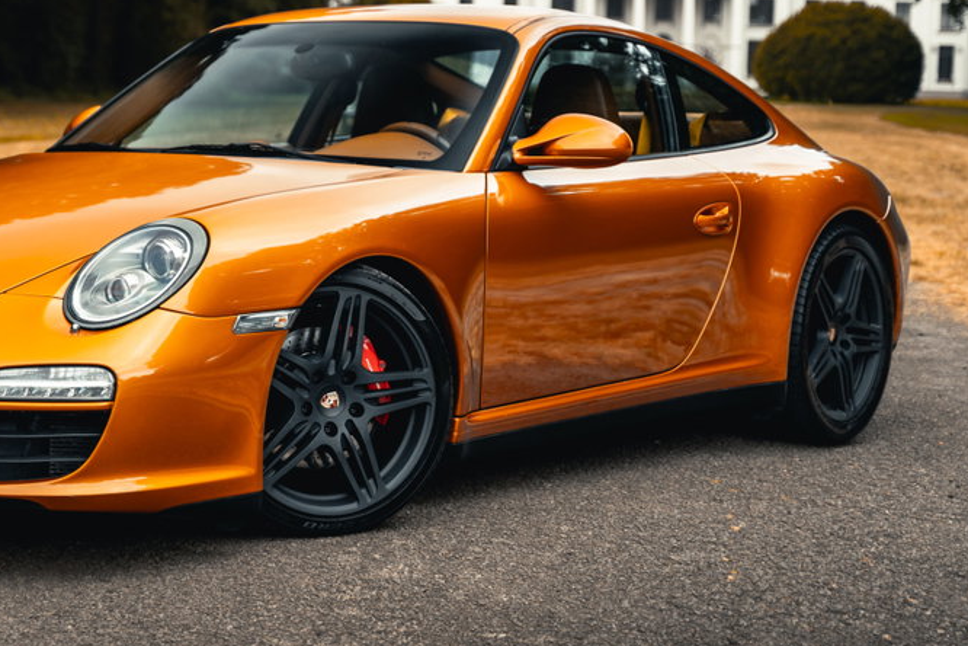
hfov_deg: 22.7
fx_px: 2393
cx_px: 286
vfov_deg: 15.3
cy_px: 231
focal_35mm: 89
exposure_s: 1/160
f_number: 2.8
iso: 125
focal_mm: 58
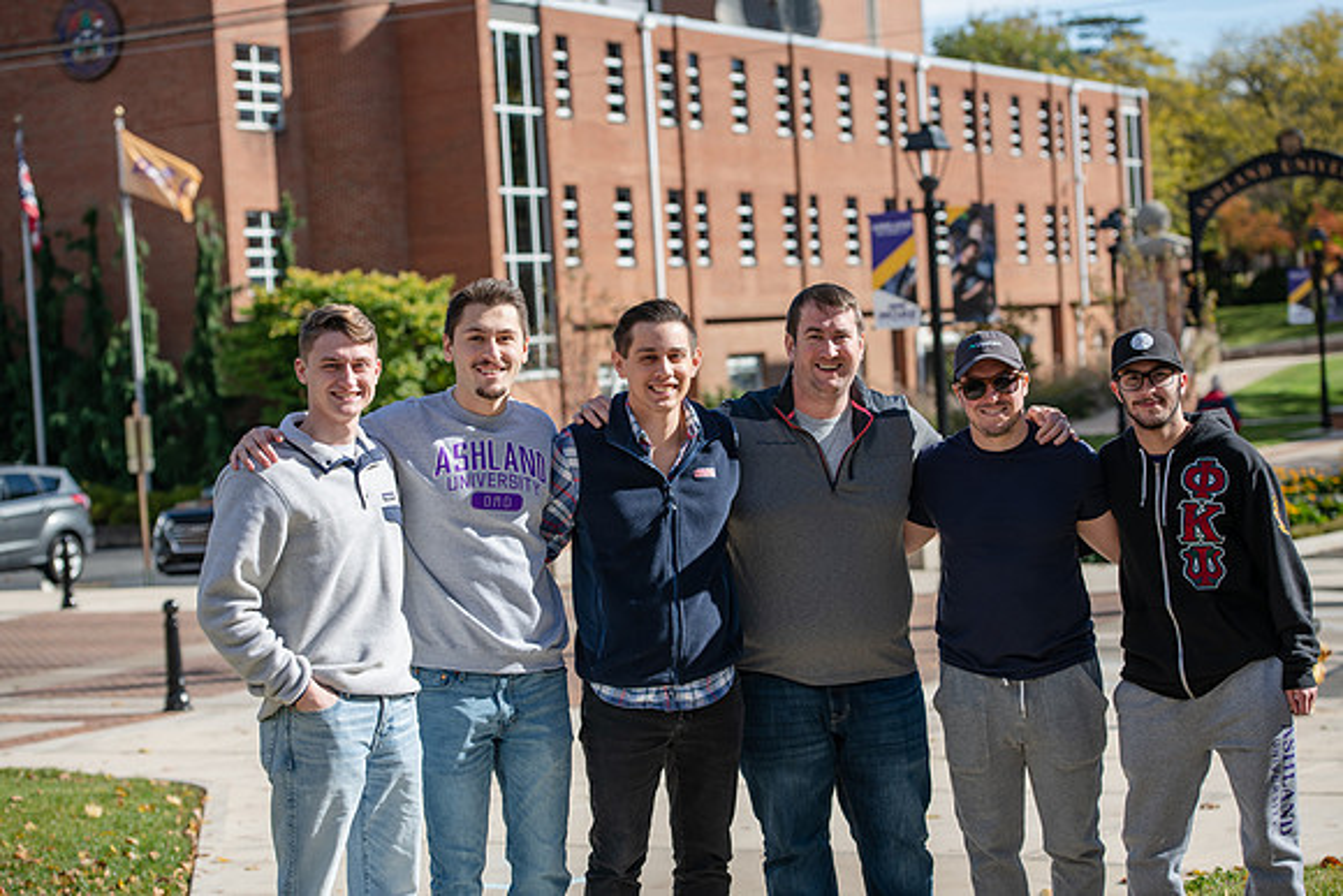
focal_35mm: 80
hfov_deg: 25.4
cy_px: 448
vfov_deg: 17.1
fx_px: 2985
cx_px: 672
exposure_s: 1/500
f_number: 4
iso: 64
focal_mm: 80
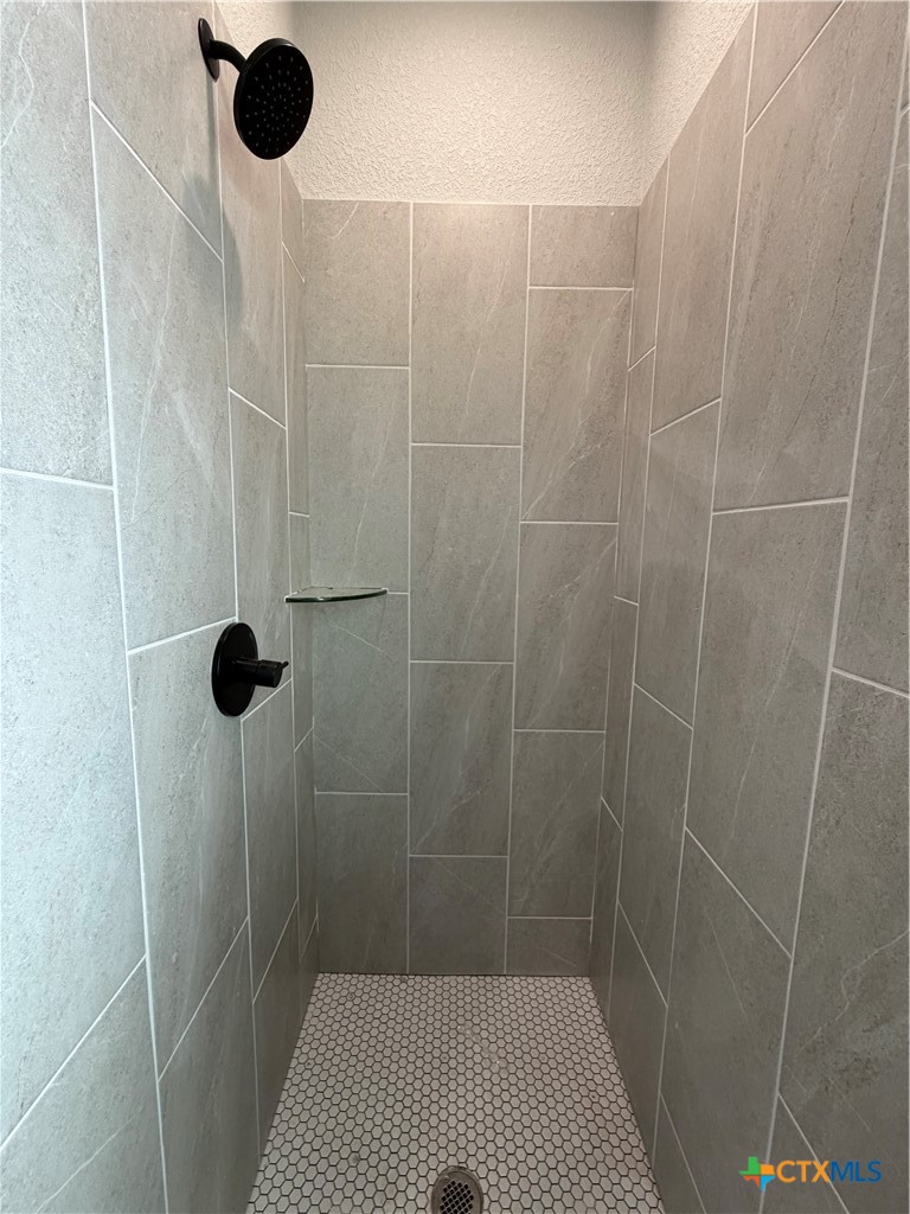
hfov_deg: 85.7
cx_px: 455
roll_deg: -1.4
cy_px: 607
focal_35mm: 14
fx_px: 491
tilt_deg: -7.2
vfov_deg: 102.1
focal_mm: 2.22
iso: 200
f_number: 2.2
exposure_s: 1/120
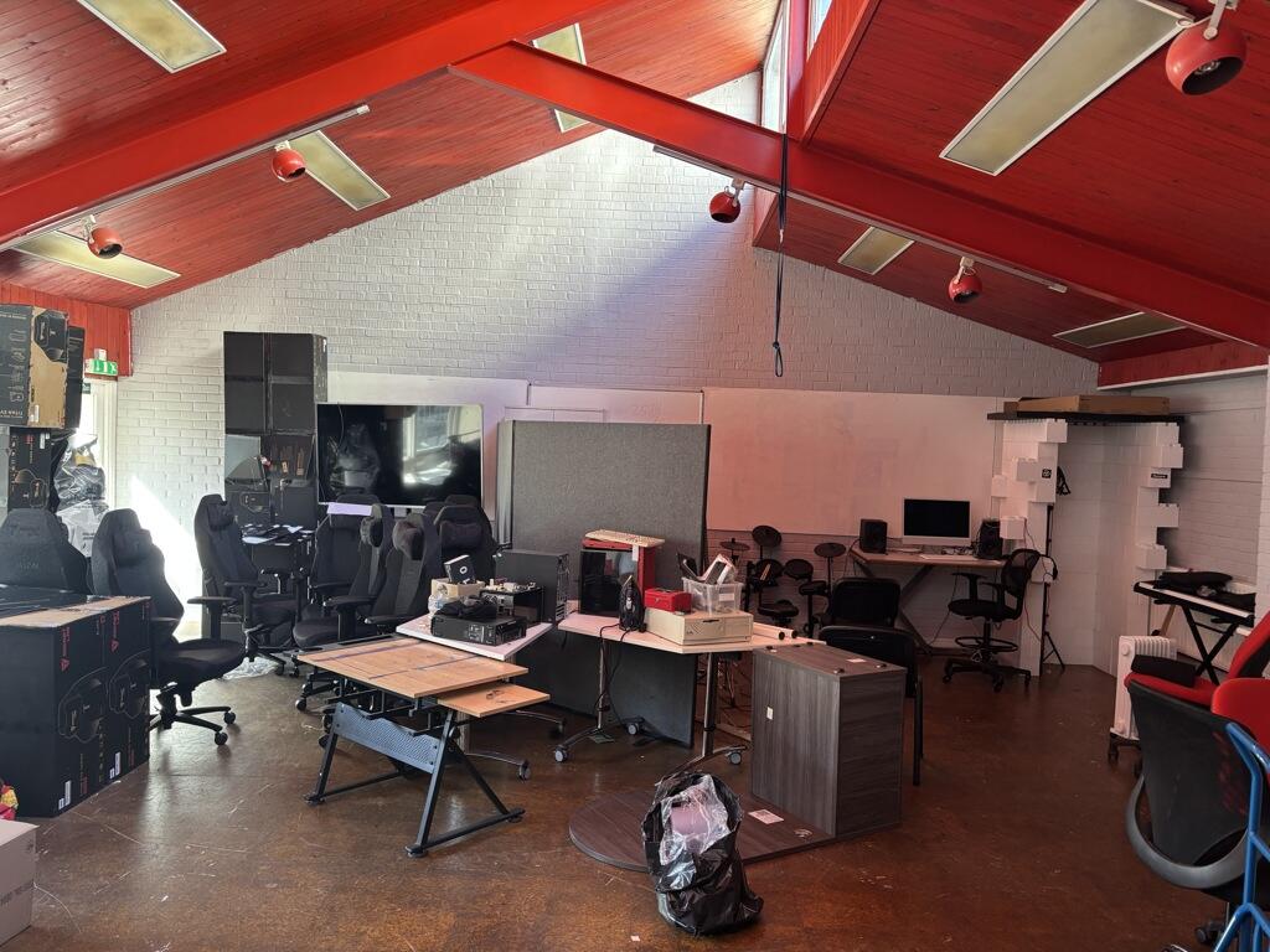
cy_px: 476
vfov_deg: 53.1
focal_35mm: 26
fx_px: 954
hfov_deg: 67.3
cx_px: 635
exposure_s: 1/93
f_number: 1.6
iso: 125
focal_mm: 5.96
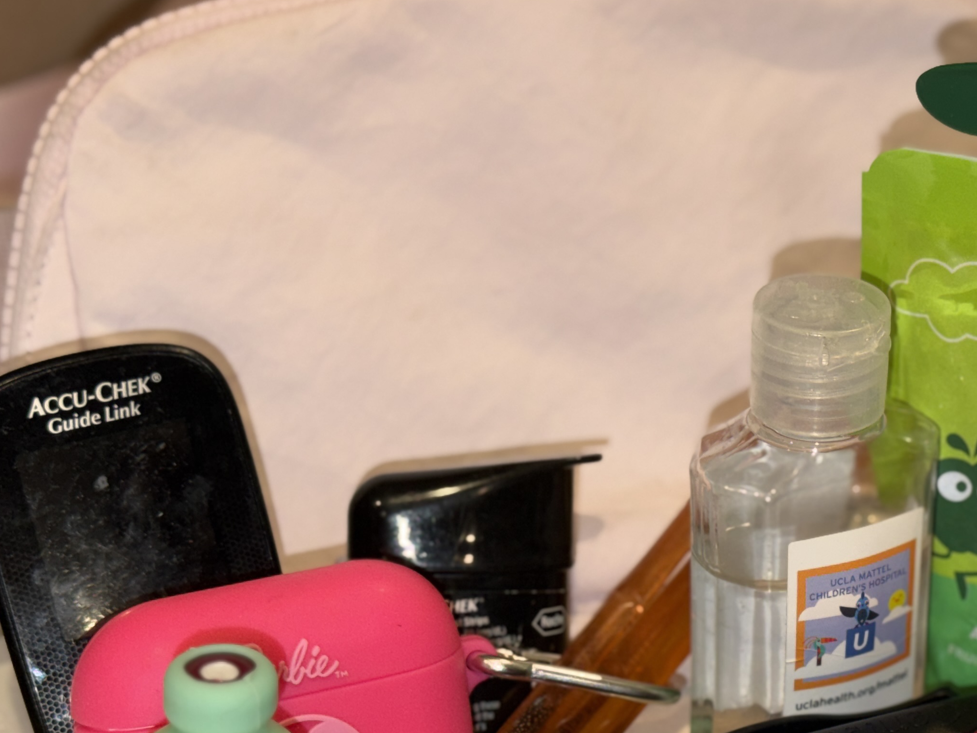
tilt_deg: -29.0
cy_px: 504
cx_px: 824
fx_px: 2681
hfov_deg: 20.3
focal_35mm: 95
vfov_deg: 15.5
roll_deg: -1.7
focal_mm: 6.76
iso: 50
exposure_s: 1/44
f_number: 1.78
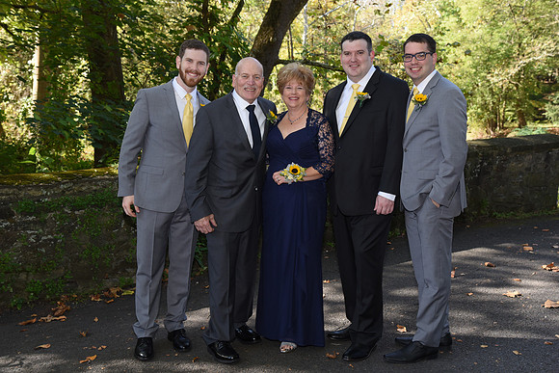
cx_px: 280
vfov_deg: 28.1
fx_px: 745
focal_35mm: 48
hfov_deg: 41.1
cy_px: 186
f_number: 6.3
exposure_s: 1/200
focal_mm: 48
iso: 640
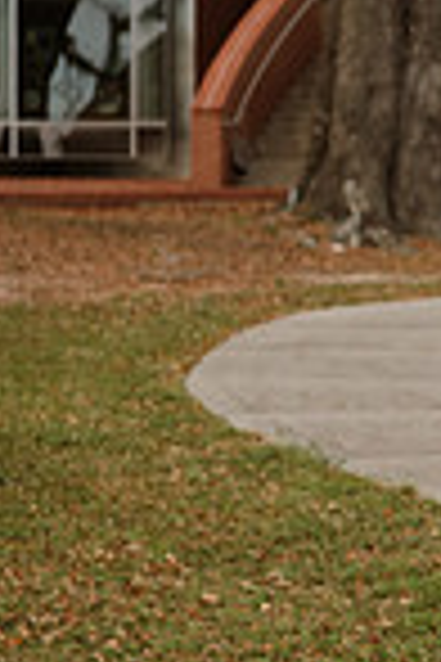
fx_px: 2977
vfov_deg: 12.7
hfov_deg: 8.4
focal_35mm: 162
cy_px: 216
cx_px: 482
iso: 400
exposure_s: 1/4000
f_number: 2
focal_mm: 35
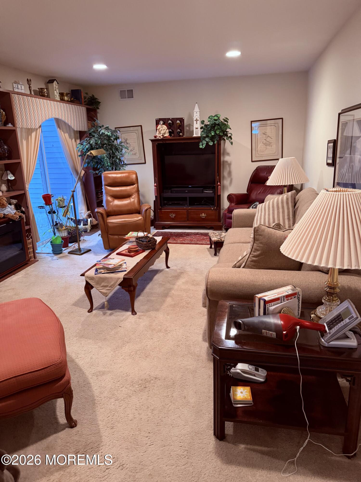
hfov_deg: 56.8
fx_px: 334
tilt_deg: -16.4
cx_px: 180
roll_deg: +2.5
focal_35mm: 24
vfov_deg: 71.6
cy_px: 241
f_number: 1.78
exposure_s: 1/60
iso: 500
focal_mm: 6.76
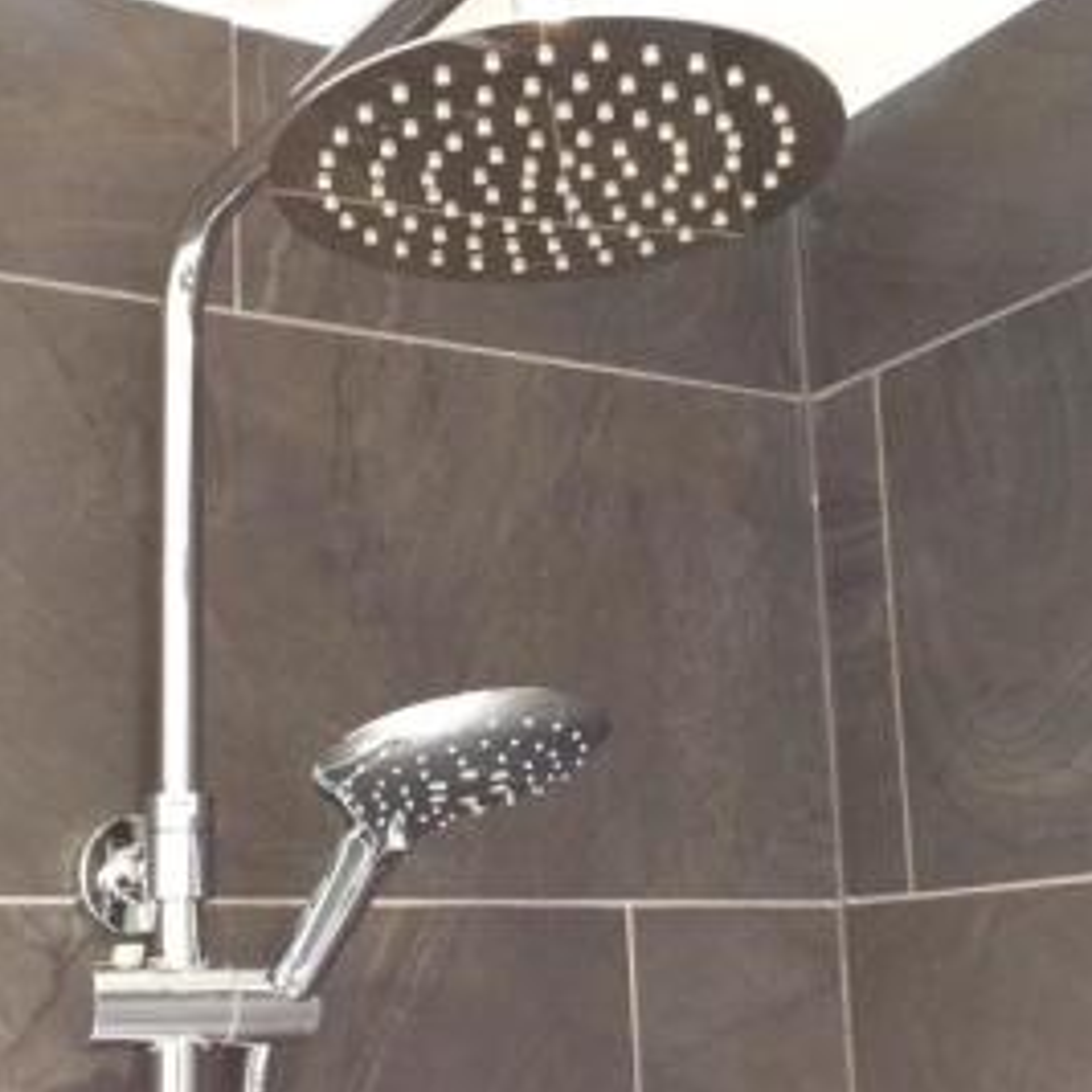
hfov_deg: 30.5
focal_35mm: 56
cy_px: 620
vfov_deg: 30.5
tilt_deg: +12.2
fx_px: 1999
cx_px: 464
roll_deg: +2.9
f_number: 2.2
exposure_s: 1/20
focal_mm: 4.15
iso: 320
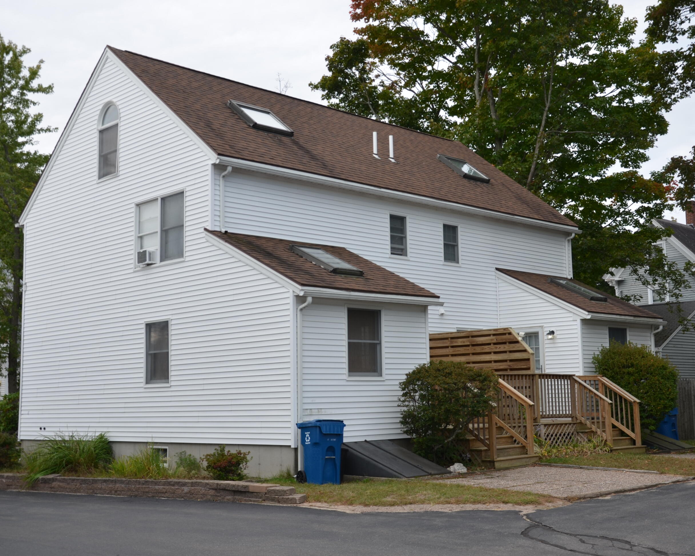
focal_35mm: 45
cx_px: 374
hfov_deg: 41.1
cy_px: 275
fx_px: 926
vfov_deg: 33.4
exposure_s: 1/160
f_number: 6.3
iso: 100
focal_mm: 26
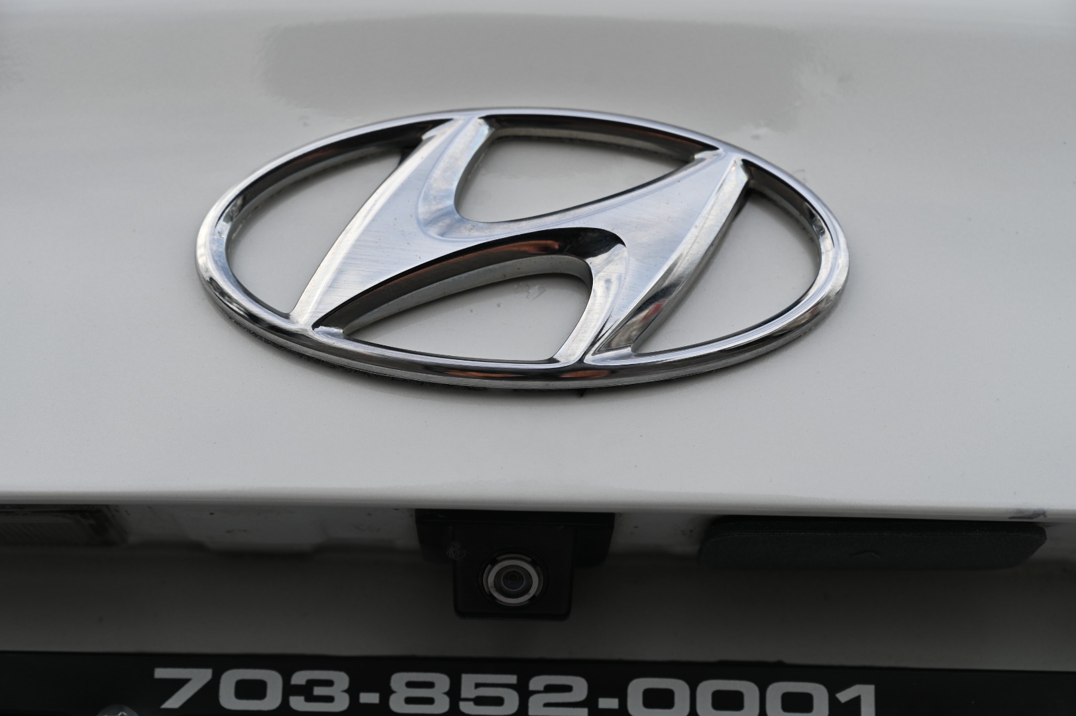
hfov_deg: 31.4
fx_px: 1911
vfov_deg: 21.2
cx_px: 538
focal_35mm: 64
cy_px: 358
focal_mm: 64
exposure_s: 1/250
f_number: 5.6
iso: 180
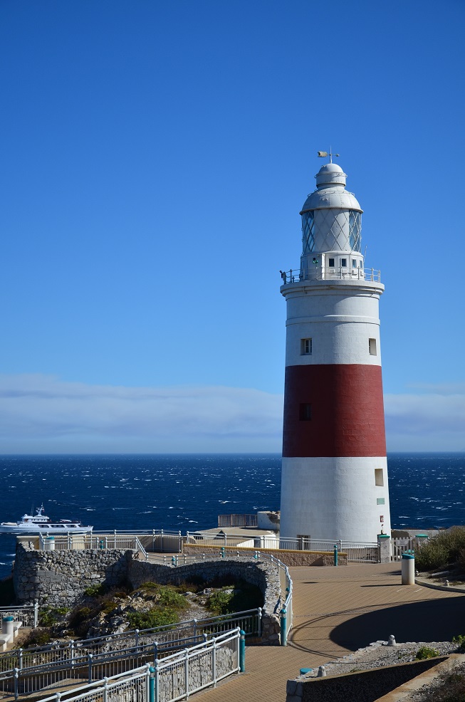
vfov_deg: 29.9
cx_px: 232
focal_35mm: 68
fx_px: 1314
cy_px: 351
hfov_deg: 20.1
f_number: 4.8
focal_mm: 45
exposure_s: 1/1000
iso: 250
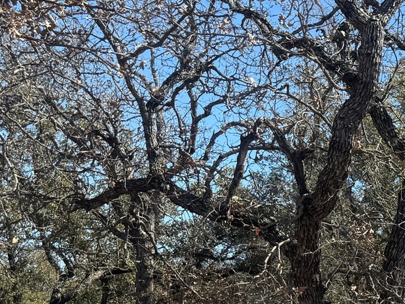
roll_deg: +0.2
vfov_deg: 17.8
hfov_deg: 21.8
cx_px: 537
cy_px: 330
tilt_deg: +0.2
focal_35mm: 80
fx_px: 936
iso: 80
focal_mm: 6.76
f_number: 1.78
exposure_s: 1/1901
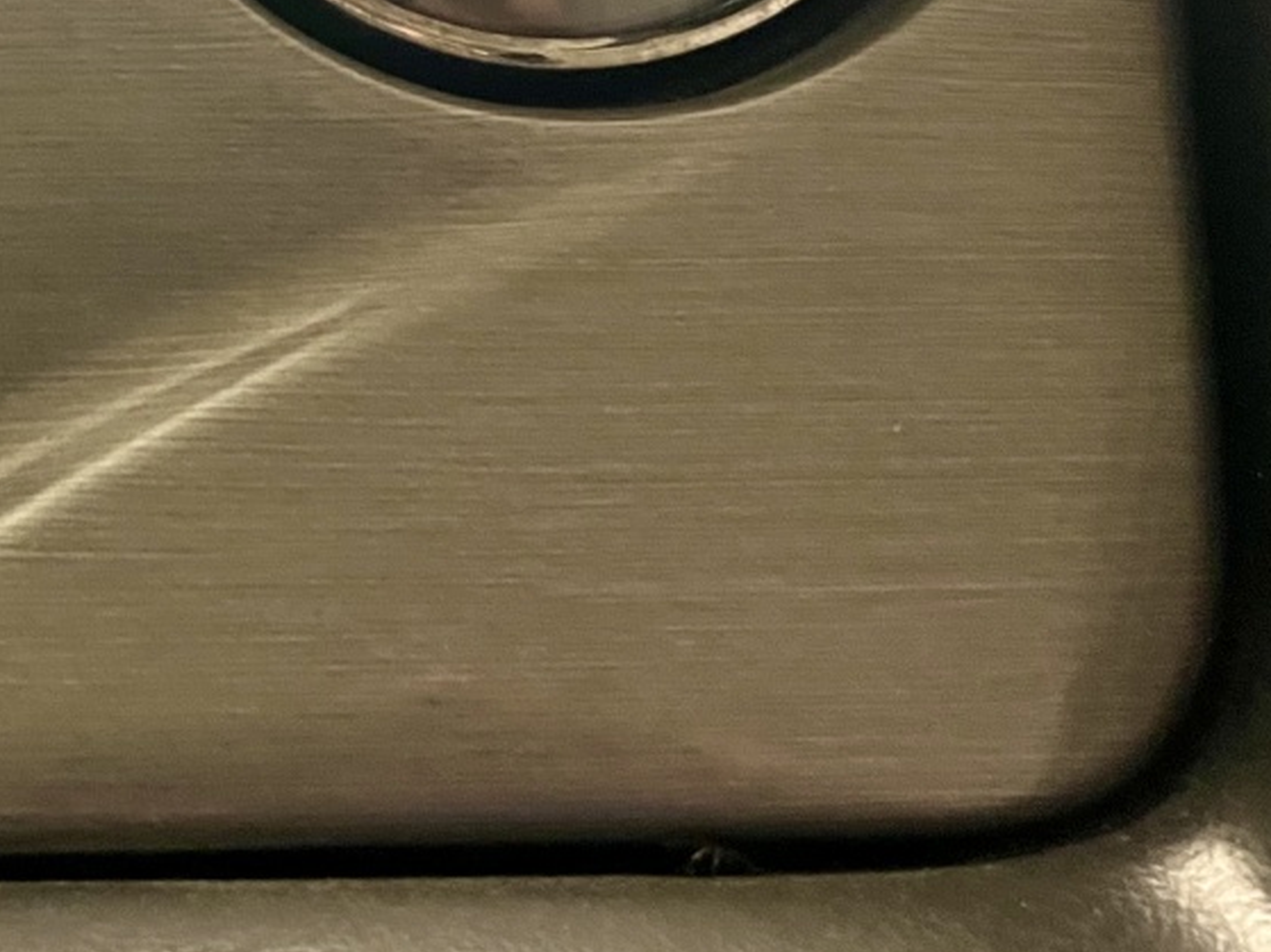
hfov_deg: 27.0
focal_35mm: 67
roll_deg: -2.0
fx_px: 2460
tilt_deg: -26.1
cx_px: -61
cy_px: 9
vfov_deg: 21.2
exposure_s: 1/30
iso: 640
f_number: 1.6
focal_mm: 5.1
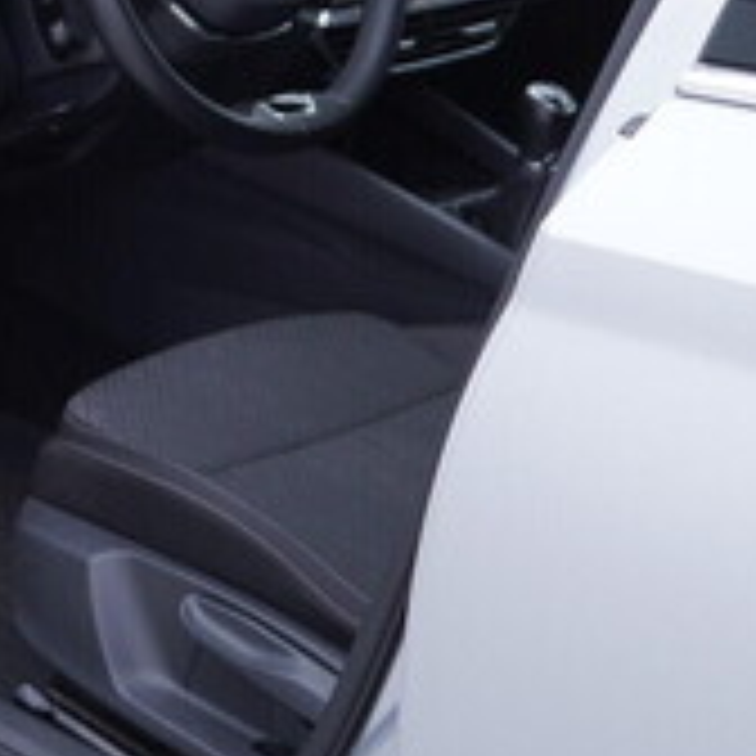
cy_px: 169
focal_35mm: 100
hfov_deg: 16.3
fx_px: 2471
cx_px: -284
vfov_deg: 17.3
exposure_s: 1/50
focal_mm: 24
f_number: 3.2
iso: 125
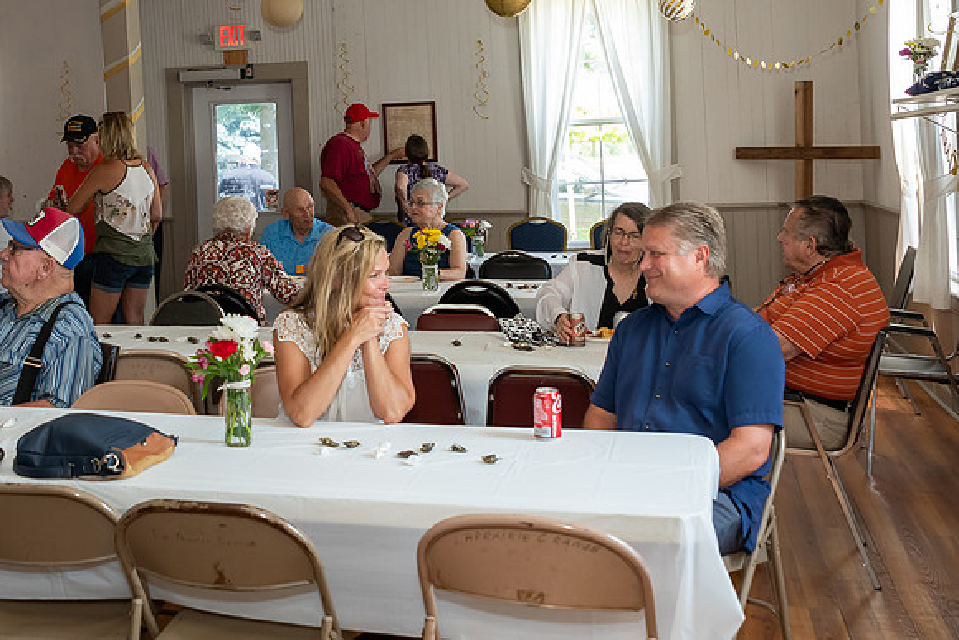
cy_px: 225
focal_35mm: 49
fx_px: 1302
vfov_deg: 27.5
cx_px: 314
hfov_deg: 39.9
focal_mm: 24
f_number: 4
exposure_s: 1/125
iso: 800
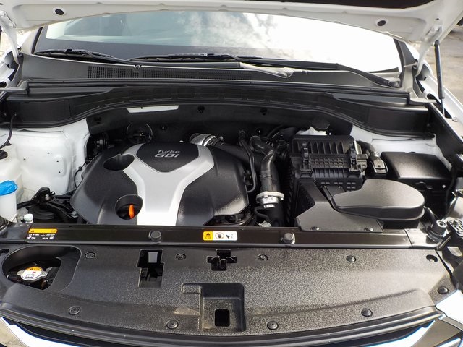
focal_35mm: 30
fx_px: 401
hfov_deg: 60.0
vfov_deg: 46.8
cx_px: 232
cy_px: 174
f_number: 3.3
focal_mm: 4.1
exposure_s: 1/200
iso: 125
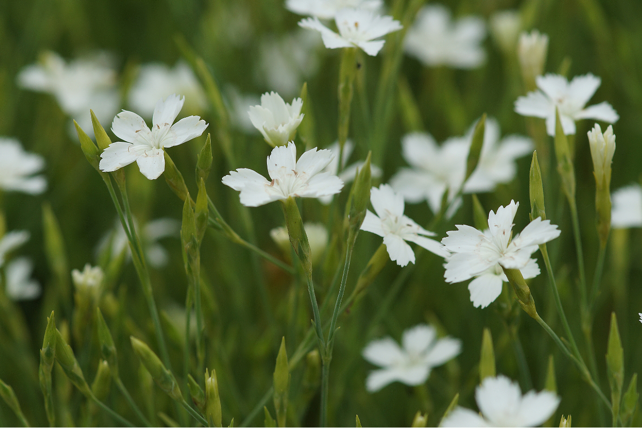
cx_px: 321
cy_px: 214
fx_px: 2675
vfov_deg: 9.1
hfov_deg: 13.7
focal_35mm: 150
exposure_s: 1/400
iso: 100
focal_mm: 100
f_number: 5
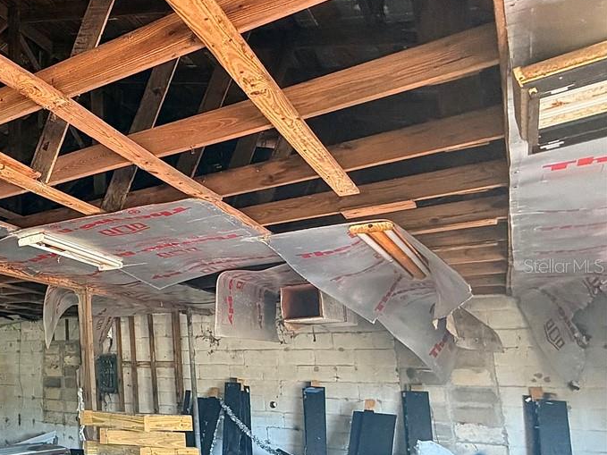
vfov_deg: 42.8
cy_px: 265
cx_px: -107
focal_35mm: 33
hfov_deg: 40.5
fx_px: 579
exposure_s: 1/97
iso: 320
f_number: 2.2
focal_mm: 2.22
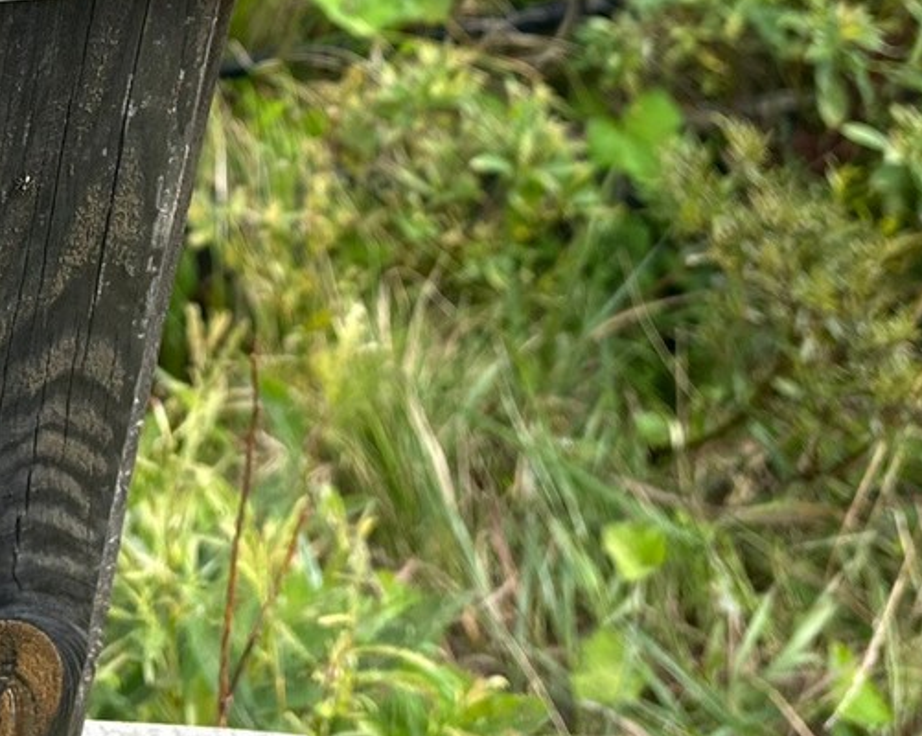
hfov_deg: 25.8
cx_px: 234
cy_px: -228
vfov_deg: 19.3
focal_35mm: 73
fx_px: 1990
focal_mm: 5.96
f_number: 1.6
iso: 50
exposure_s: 1/769
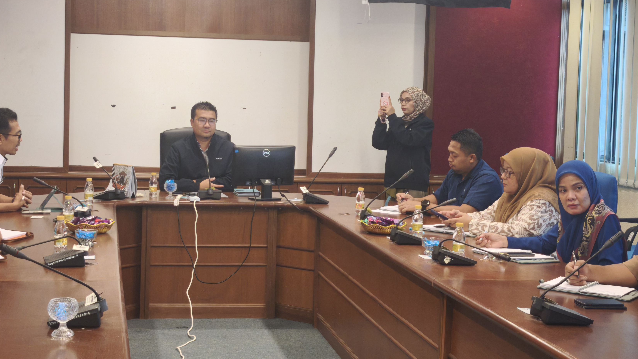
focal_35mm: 62
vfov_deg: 19.4
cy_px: 156
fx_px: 1049
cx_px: 263
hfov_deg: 33.8
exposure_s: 1/50
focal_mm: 6.57
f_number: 1.6
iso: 200
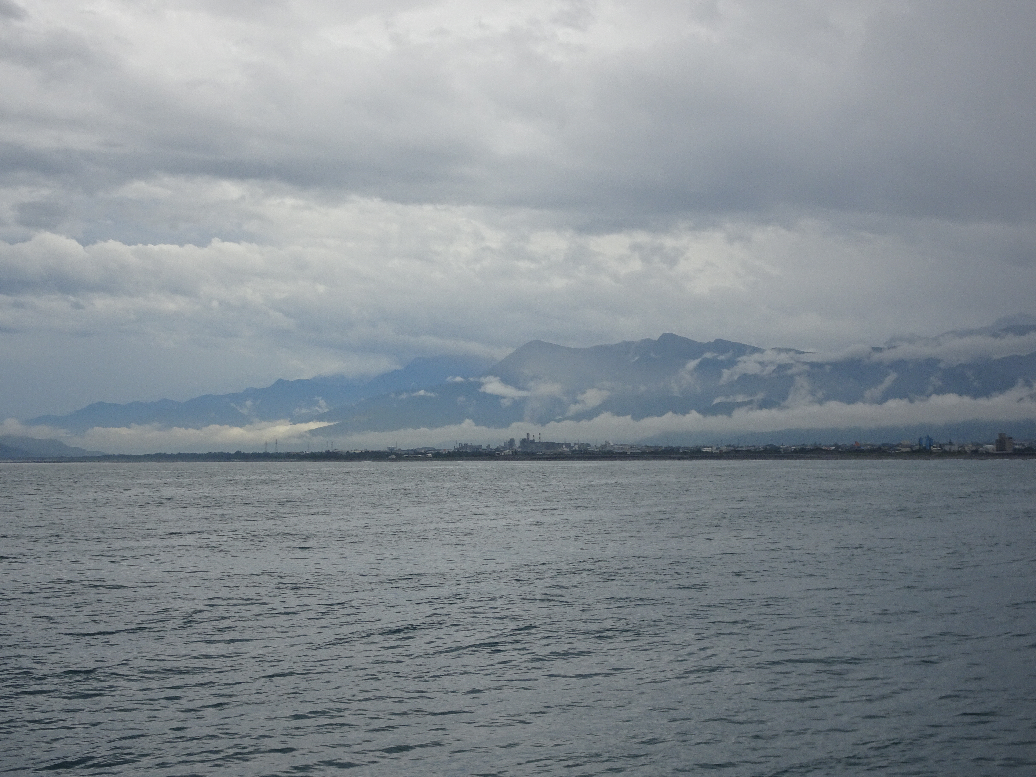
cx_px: 518
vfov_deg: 22.9
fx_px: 1915
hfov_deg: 30.3
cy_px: 388
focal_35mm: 64
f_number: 4.5
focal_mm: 10.95
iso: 80
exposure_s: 1/640
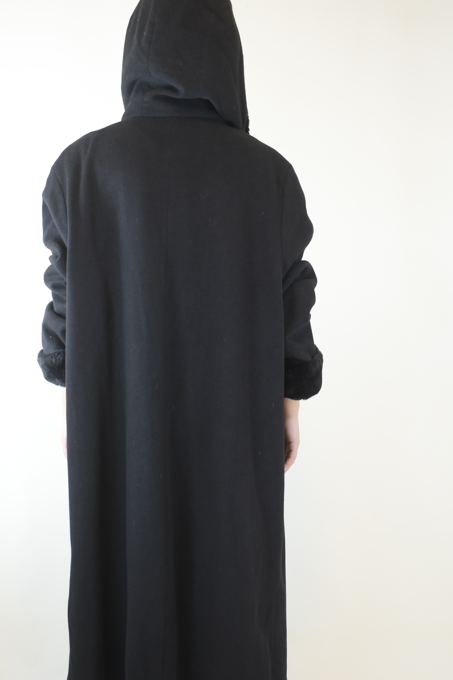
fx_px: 774
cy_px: 381
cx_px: 187
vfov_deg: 47.3
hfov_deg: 32.6
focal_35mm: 41
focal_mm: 22
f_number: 4
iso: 500
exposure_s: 1/60
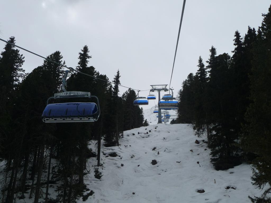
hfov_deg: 51.4
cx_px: 136
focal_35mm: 36
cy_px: 102
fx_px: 282
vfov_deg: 39.7
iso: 100
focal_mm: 6
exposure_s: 1/320
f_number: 9
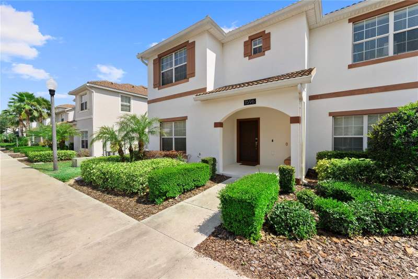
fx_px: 163
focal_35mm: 14
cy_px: 140
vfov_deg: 81.3
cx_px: 209
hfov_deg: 104.2
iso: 250
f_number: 7.1
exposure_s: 1/250
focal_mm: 14
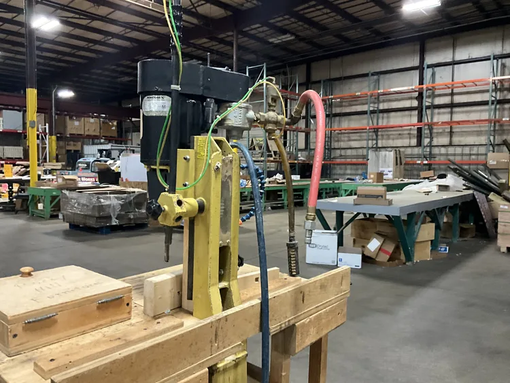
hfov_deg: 61.6
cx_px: 255
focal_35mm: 29
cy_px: 192
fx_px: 427
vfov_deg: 48.3
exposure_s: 1/34
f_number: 1.8
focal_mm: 3
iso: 320
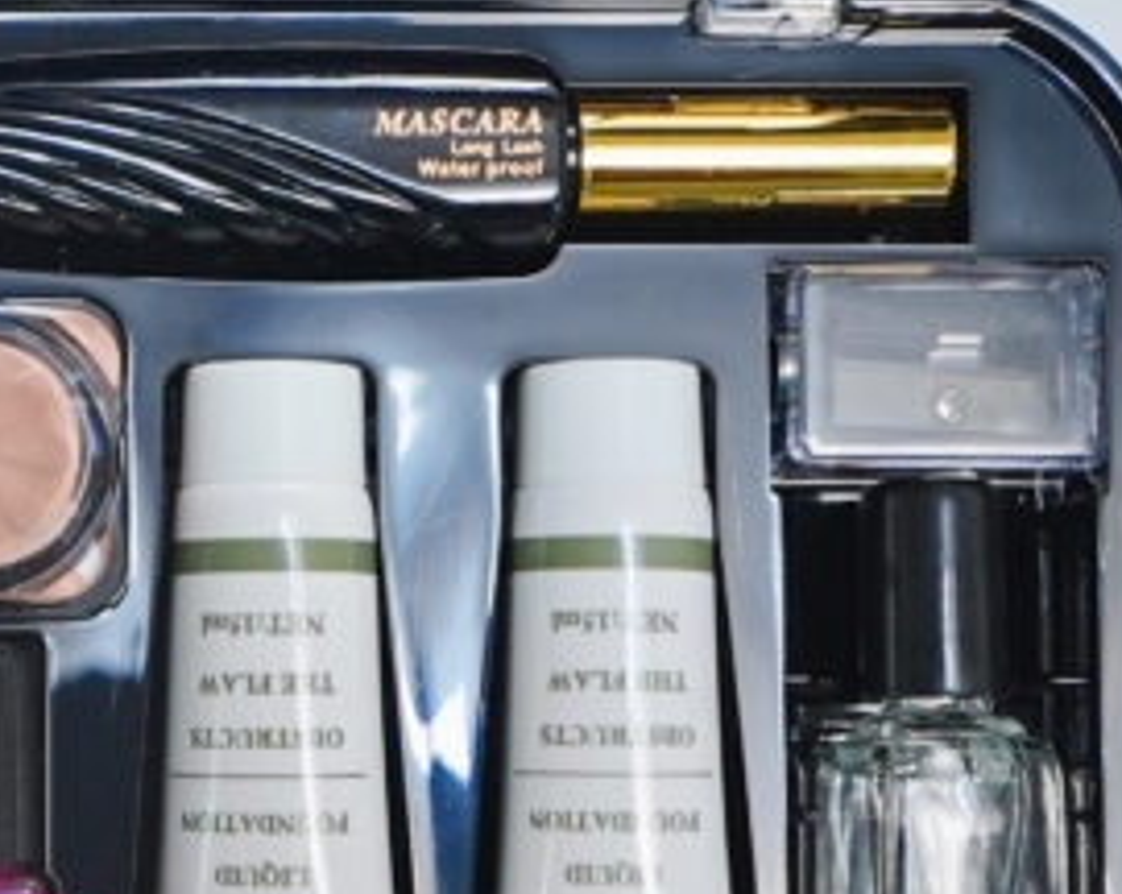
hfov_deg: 18.1
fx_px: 3382
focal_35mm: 102
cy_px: 590
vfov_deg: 15.0
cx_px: -157
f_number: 5
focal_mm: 28
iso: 800
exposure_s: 1/160
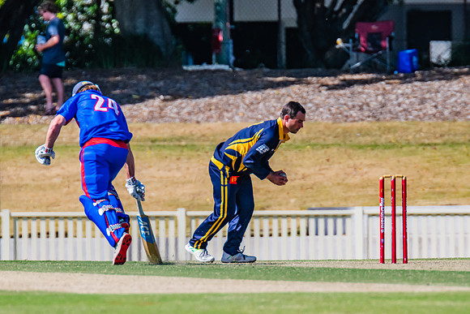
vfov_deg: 1.4
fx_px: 12646
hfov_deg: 2.1
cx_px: 294
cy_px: 157
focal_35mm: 968
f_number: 7.1
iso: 640
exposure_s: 1/2000
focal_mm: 600
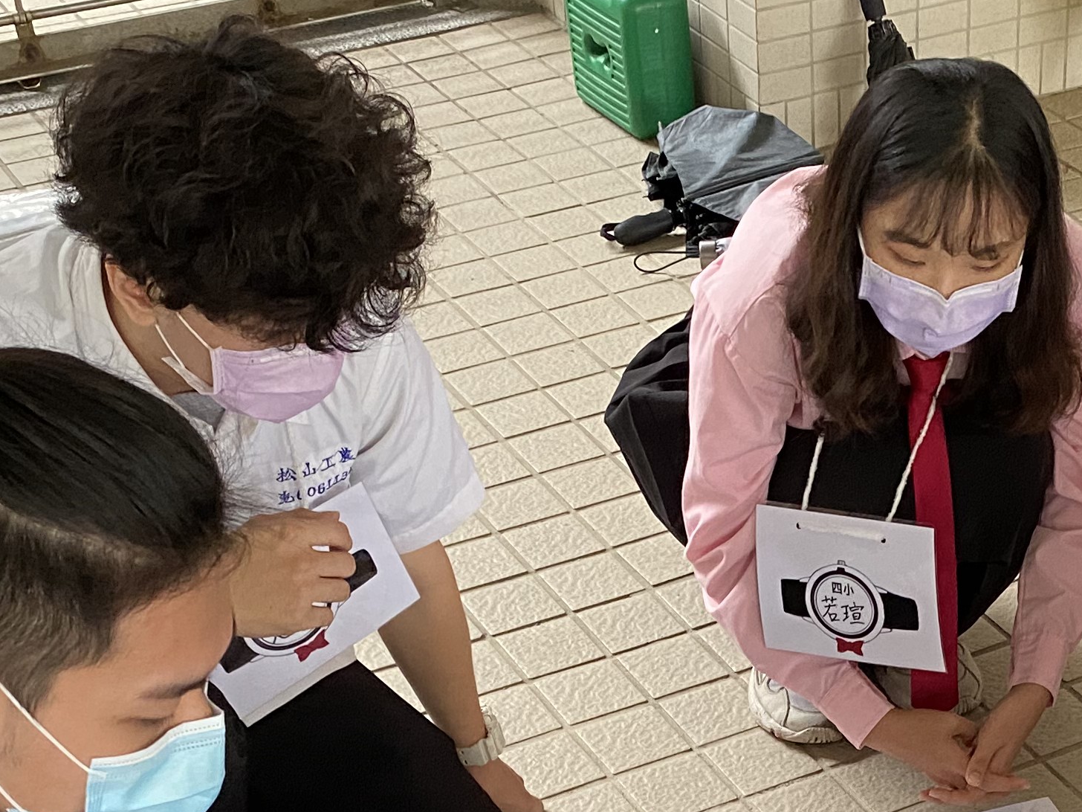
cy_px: 1015
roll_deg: -1.1
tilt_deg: -42.1
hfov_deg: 26.5
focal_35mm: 72
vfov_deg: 19.1
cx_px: 879
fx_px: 2251
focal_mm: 4.25
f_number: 1.8
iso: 250
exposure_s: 1/60
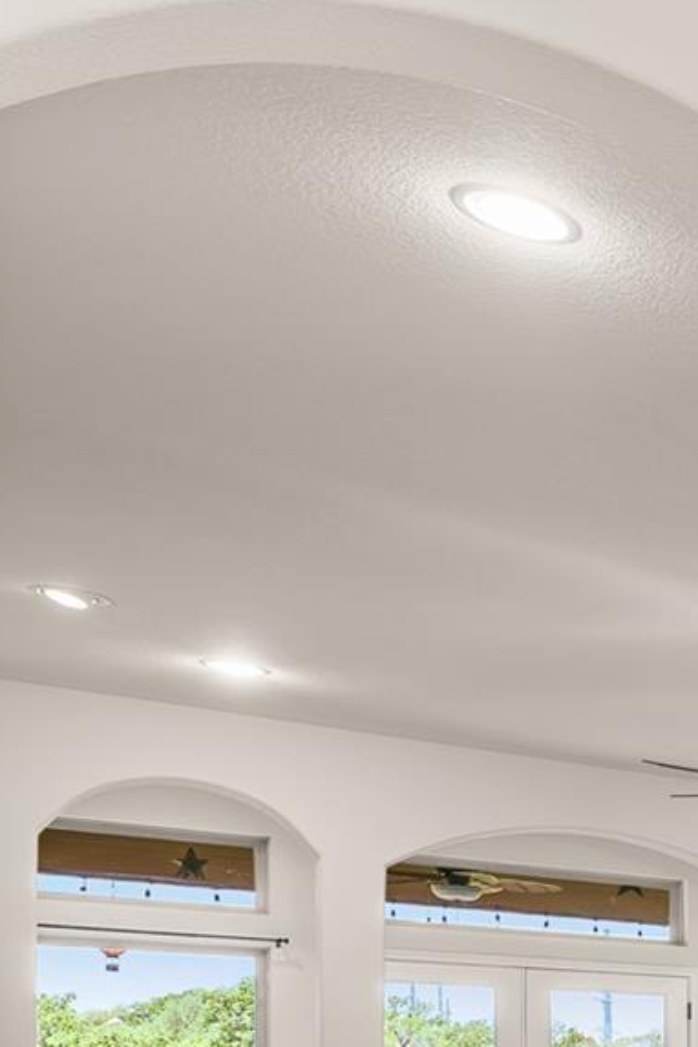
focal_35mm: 50
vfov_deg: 34.4
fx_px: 1454
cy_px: 1141
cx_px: 1787
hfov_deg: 14.0
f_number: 8
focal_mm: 14
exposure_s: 1.3
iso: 250
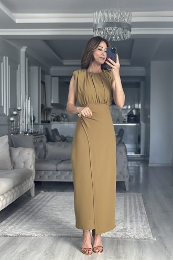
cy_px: 131
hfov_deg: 26.4
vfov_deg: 38.9
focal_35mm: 51
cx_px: 86
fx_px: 368
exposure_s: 1/134
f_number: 1.78
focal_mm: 6.86
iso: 125
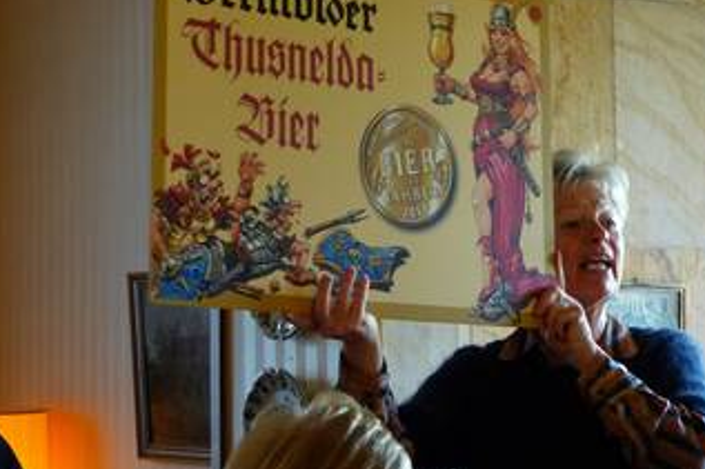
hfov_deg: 18.1
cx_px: 436
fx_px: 2212
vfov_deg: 12.1
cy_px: 178
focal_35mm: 113
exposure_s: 1/30
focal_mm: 14.5
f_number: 2.8
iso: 400
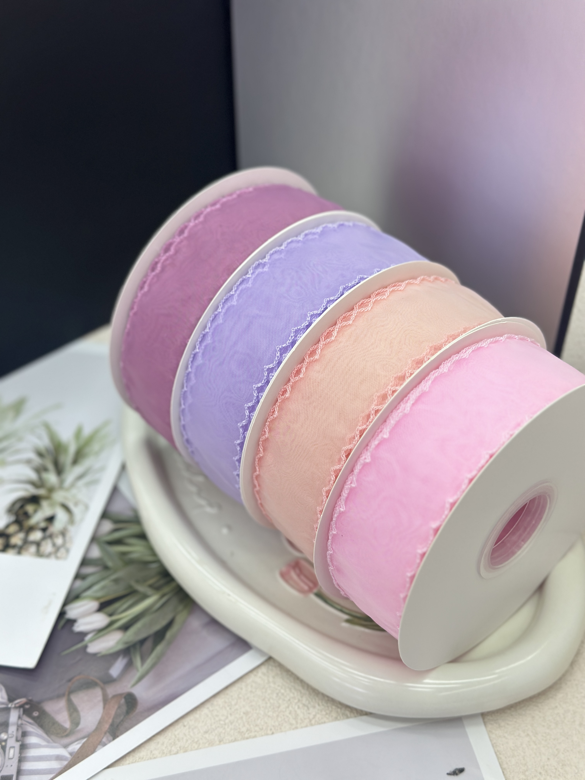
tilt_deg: -45.5
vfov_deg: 39.7
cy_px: 390
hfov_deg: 30.3
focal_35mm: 48
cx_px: 292
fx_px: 1082
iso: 80
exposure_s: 1/203
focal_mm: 6.86
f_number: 1.78
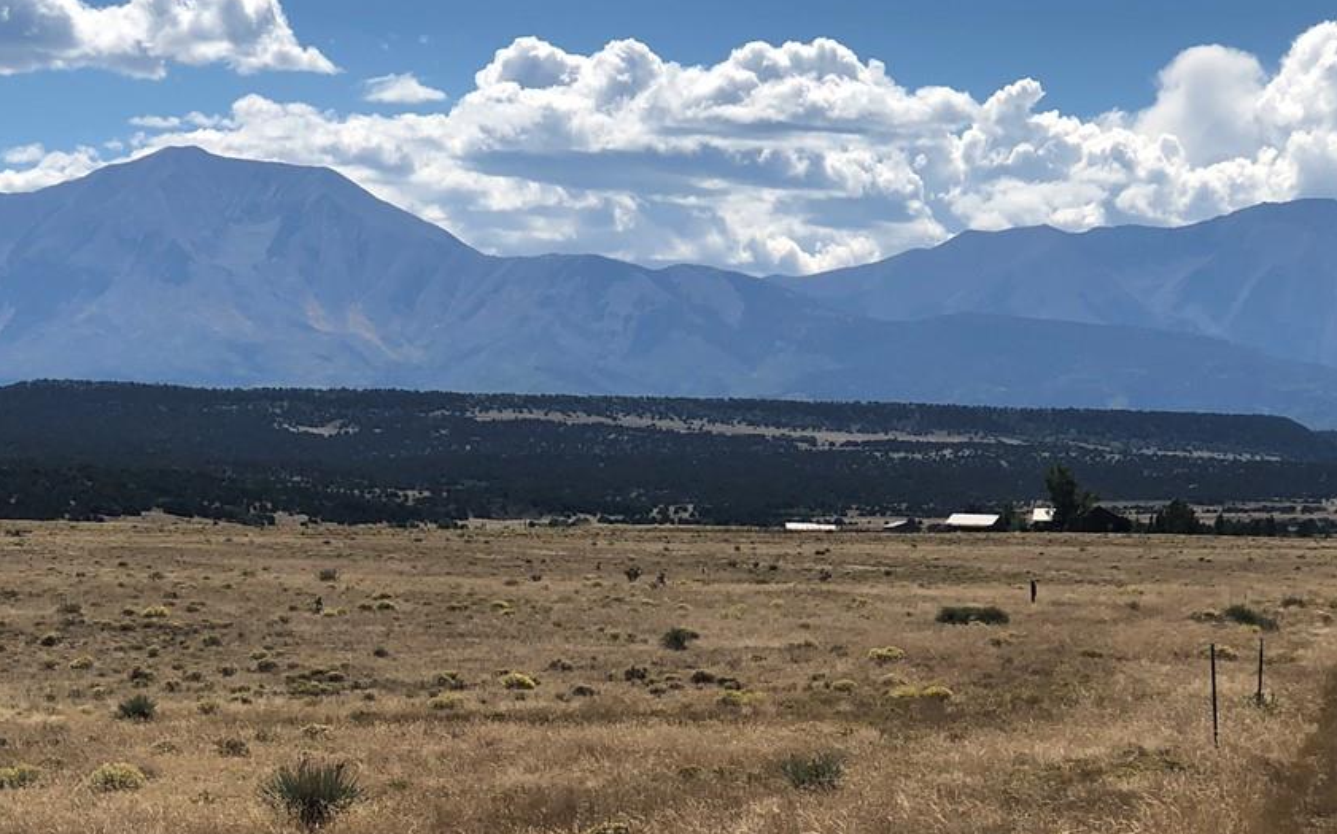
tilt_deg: -7.5
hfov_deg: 18.1
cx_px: 630
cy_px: 810
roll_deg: -2.0
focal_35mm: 115
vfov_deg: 11.3
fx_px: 4189
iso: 20
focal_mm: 6.6
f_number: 2.8
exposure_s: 1/1143
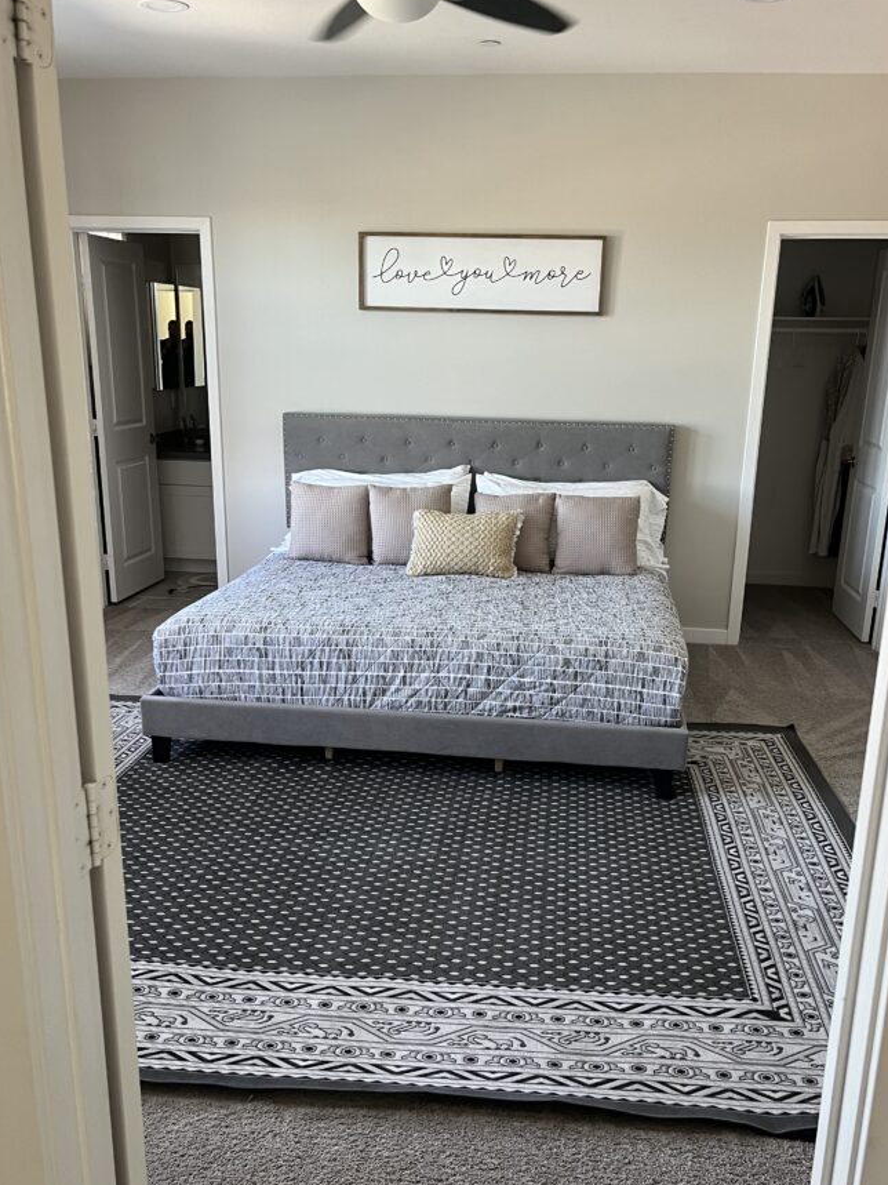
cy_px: 675
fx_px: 1061
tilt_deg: -16.0
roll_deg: -1.0
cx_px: 451
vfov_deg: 58.1
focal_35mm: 31
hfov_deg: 45.4
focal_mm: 5.1
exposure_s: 1/60
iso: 125
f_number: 1.6
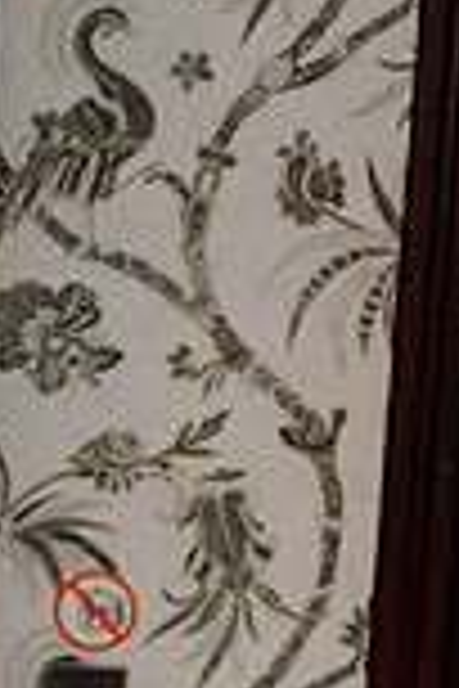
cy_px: 668
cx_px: -508
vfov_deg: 15.2
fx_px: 2543
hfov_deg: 9.5
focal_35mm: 133
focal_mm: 35
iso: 2500
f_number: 3.5
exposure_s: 1/160
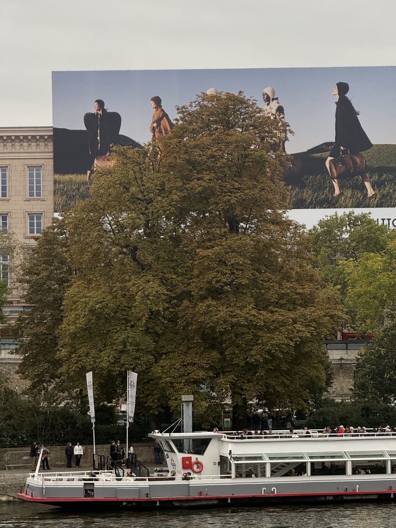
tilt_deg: +3.4
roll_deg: +0.7
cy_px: 221
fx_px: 2334
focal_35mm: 153
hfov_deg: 9.7
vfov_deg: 12.9
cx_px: 219
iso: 64
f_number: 2.8
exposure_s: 1/99
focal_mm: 15.66
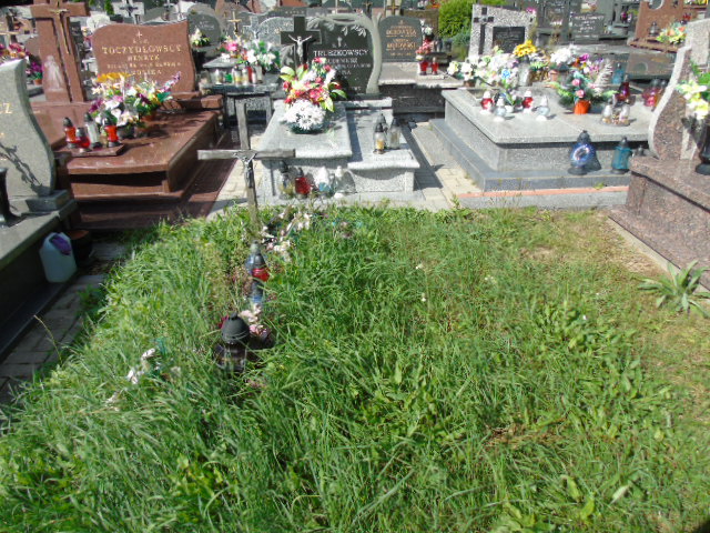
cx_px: 355
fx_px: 513
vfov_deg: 54.9
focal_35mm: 25
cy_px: 266
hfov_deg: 69.4
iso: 80
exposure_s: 1/640
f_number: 3.4
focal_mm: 4.4
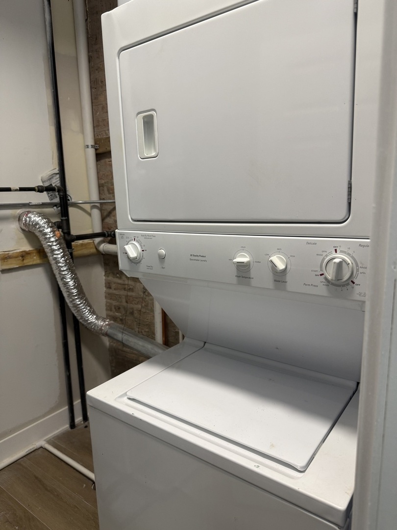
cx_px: 198
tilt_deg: -10.4
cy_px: 265
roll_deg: -0.3
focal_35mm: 24
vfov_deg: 71.6
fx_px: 367
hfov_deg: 56.8
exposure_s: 1/60
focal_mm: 6.76
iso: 125
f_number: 1.78
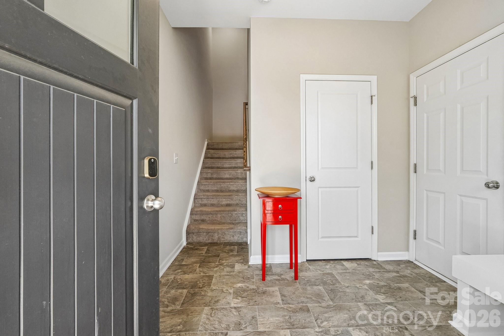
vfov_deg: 77.3
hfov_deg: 100.4
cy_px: 168
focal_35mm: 15
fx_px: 210
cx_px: 252
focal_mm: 10
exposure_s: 1/20
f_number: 8
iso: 400
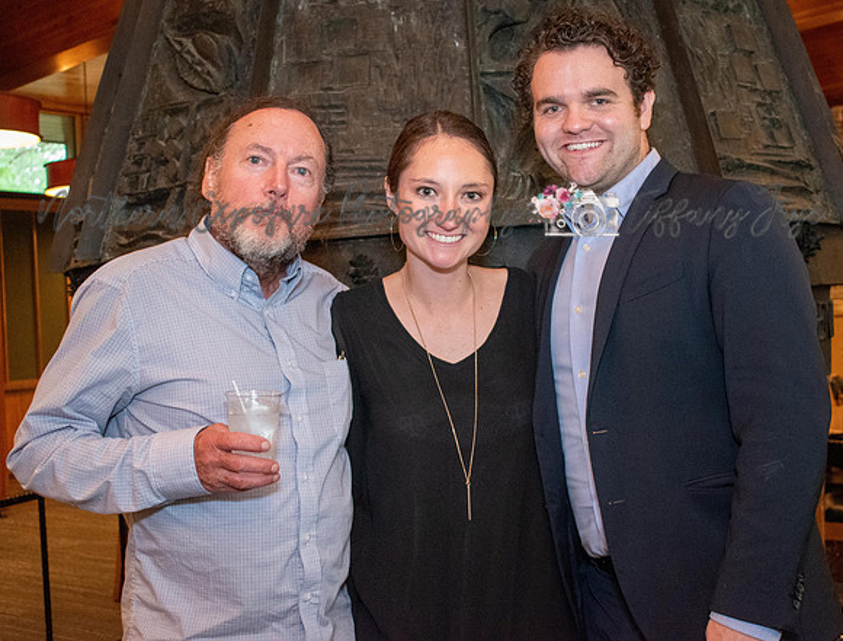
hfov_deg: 41.8
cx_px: 455
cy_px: 302
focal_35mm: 45
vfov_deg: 32.4
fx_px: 1102
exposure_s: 1/60
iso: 4000
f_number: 4
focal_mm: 26
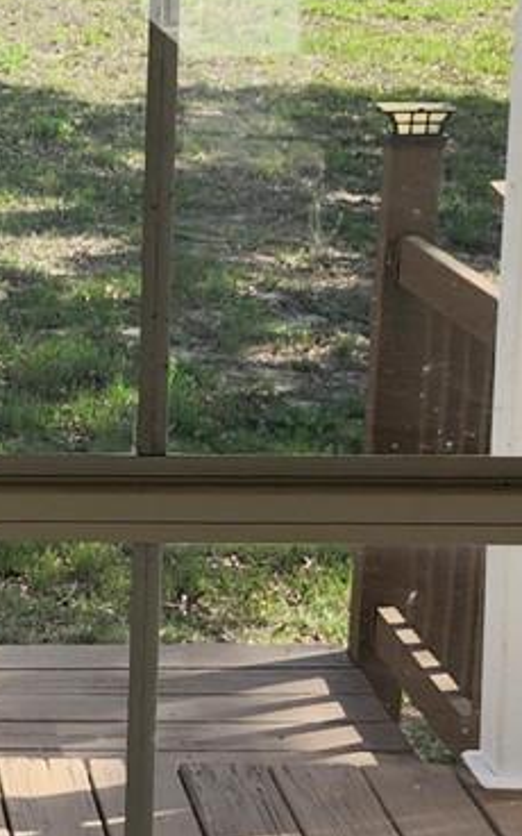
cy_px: 425
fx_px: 2413
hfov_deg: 11.5
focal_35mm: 106
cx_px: -379
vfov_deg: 19.6
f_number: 1.8
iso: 25
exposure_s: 1/577
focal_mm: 5.54
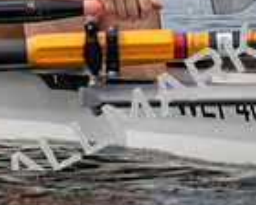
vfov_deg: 2.0
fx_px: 5895
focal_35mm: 778
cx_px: -194
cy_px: -144
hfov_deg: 2.5
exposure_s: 1/1600
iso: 250
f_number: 5.6
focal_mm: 200
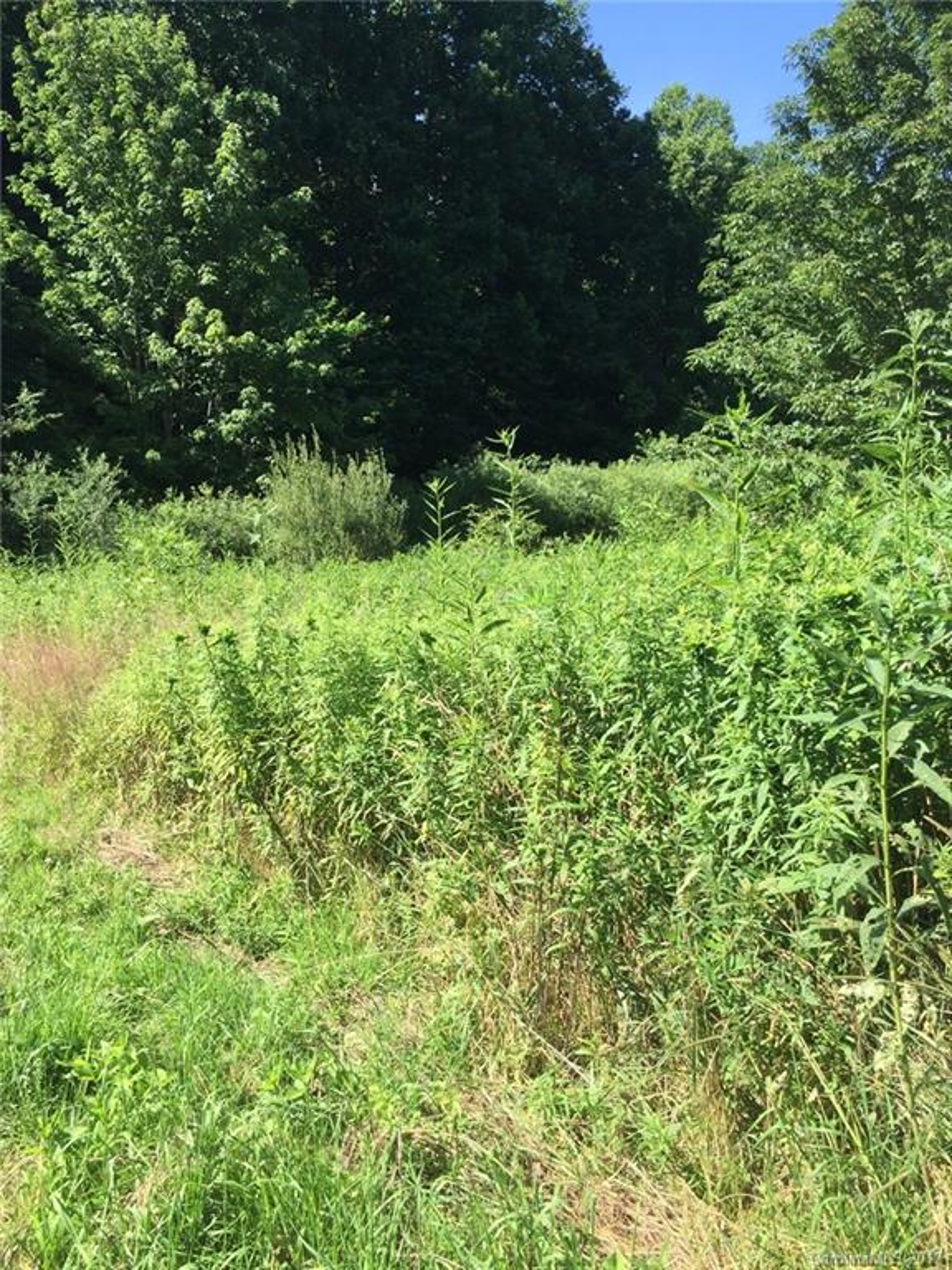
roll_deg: +1.9
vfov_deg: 61.7
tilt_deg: -12.4
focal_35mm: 29
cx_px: 476
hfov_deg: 48.2
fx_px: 1063
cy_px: 635
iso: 32
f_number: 2.2
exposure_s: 1/732
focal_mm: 4.15
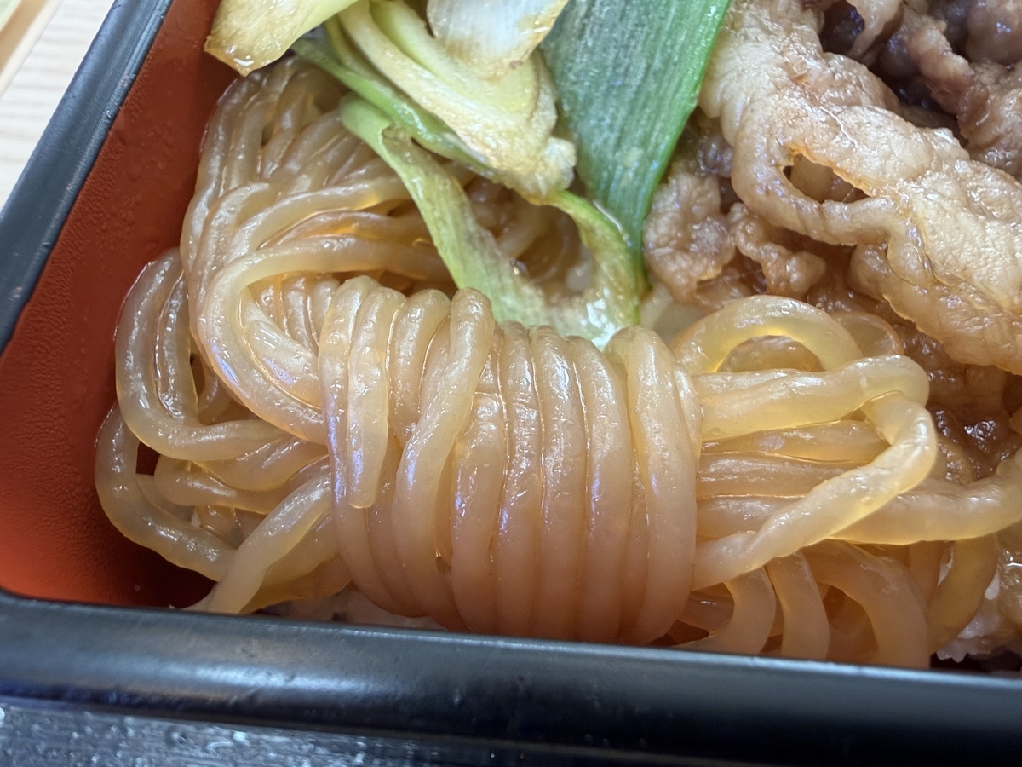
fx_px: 738
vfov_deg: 54.9
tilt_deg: -61.2
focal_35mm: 25
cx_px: 511
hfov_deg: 69.4
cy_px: 384
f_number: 2.2
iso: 160
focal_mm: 2.22
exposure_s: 1/121
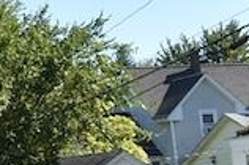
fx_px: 1347
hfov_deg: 8.9
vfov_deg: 7.0
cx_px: -462
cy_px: -56
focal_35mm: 195
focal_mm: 20
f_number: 8
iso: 125
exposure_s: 1/250
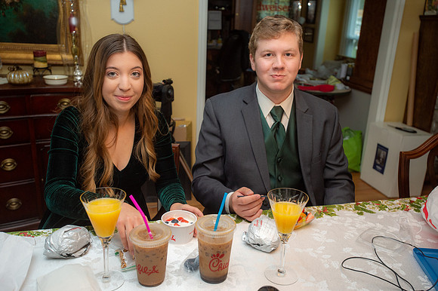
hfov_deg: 54.5
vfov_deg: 37.8
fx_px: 426
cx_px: 219
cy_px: 146
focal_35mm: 35
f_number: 4.5
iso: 1250
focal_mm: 35
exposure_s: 1/200
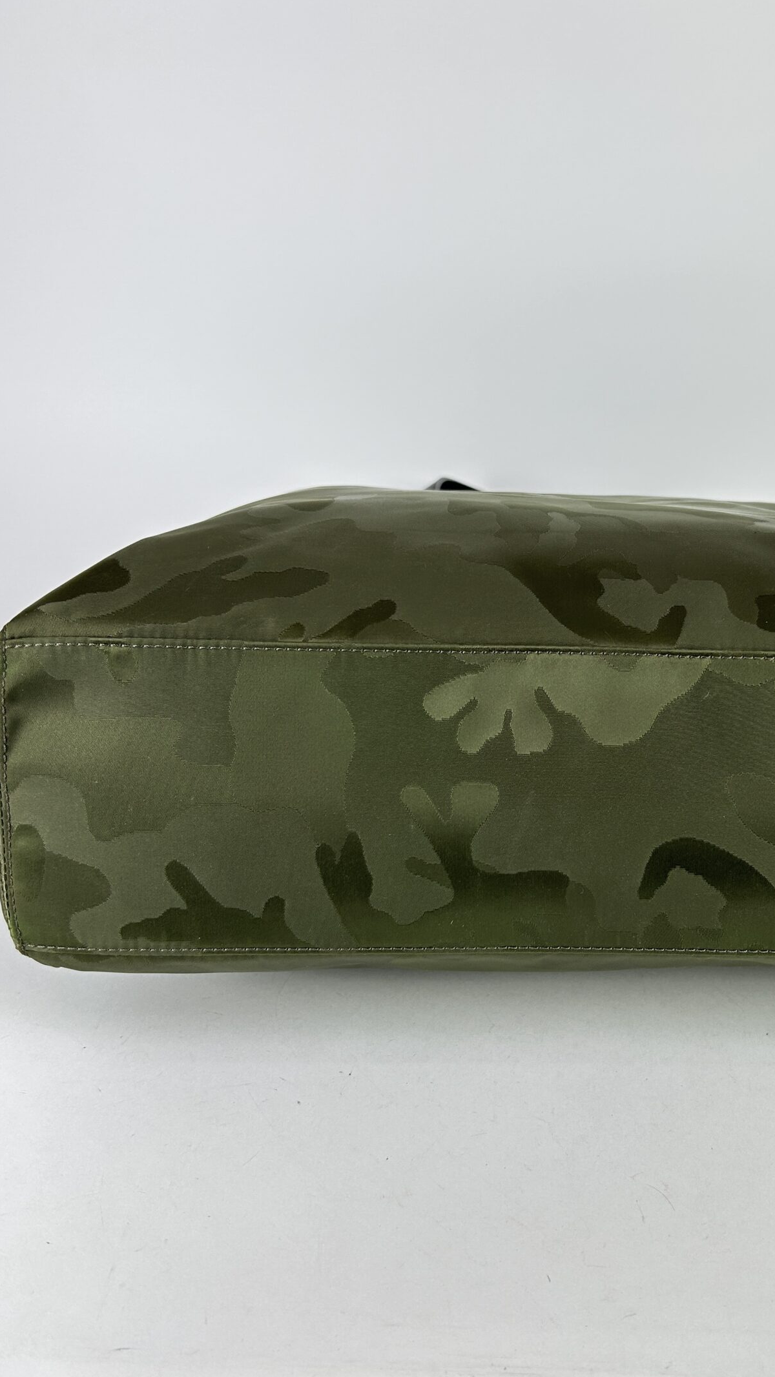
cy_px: 689
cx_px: 567
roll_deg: -3.1
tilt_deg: -23.6
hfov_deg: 34.0
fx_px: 1242
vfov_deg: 58.0
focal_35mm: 34
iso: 40
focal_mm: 5.7
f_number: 1.5
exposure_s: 1/175
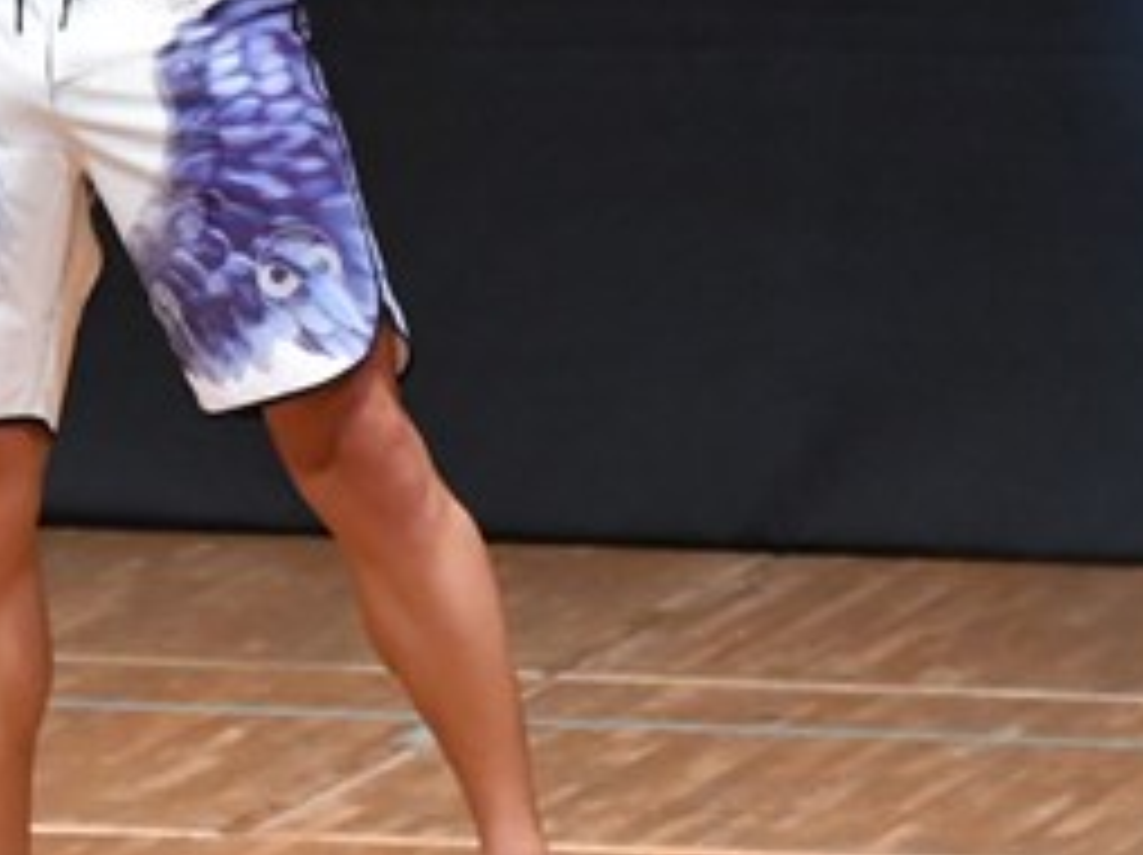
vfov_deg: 1.7
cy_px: 99
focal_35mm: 881
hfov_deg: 2.3
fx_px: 29063
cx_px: 142
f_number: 5.6
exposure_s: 1/400
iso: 6400
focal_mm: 200
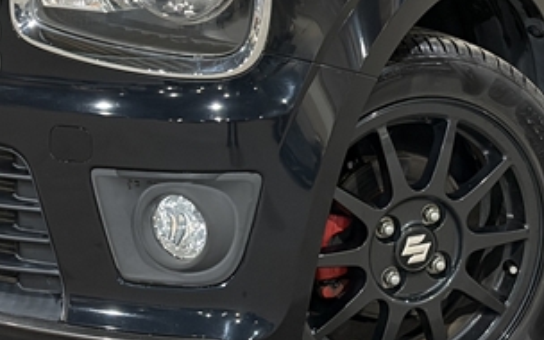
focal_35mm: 163
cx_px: 247
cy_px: -133
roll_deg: +1.6
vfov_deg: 7.9
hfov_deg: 12.8
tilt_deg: -10.2
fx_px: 2417
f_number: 1.6
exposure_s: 1/33
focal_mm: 5.96
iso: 100
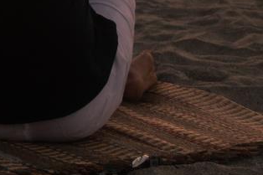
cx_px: -145
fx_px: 1299
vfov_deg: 7.6
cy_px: -98
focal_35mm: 178
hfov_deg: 11.1
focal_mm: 31
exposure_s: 1/320
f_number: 5
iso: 125
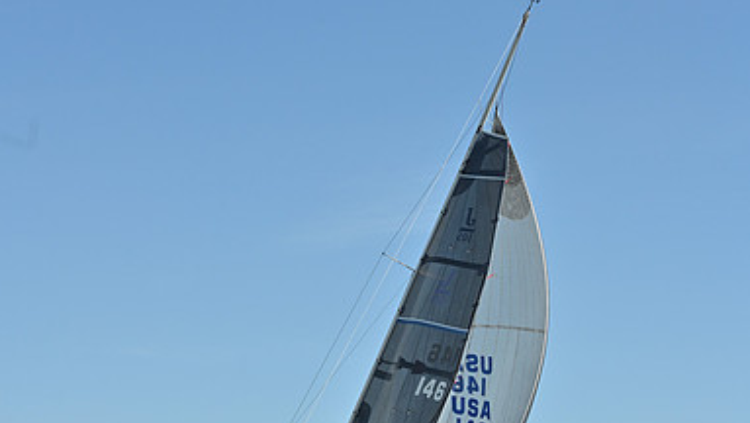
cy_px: 347
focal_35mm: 111
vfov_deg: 10.9
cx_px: 375
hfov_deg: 19.3
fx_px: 2209
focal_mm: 70
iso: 250
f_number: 8
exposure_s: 1/1250
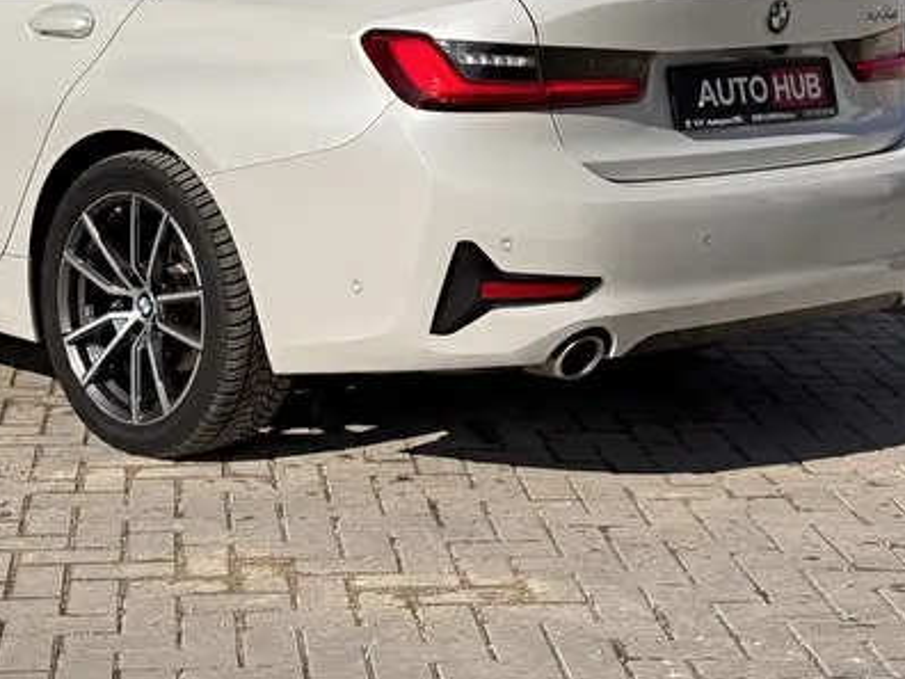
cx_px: 199
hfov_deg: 20.0
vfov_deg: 15.0
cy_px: 32
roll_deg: -0.8
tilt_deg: -4.3
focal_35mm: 97
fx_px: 2536
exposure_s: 1/10526
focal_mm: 6.76
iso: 64
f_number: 1.78
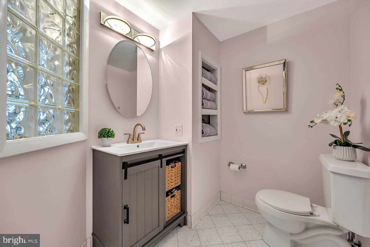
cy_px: 124
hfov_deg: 104.3
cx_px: 185
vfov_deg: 81.2
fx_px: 144
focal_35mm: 14
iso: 100
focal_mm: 14
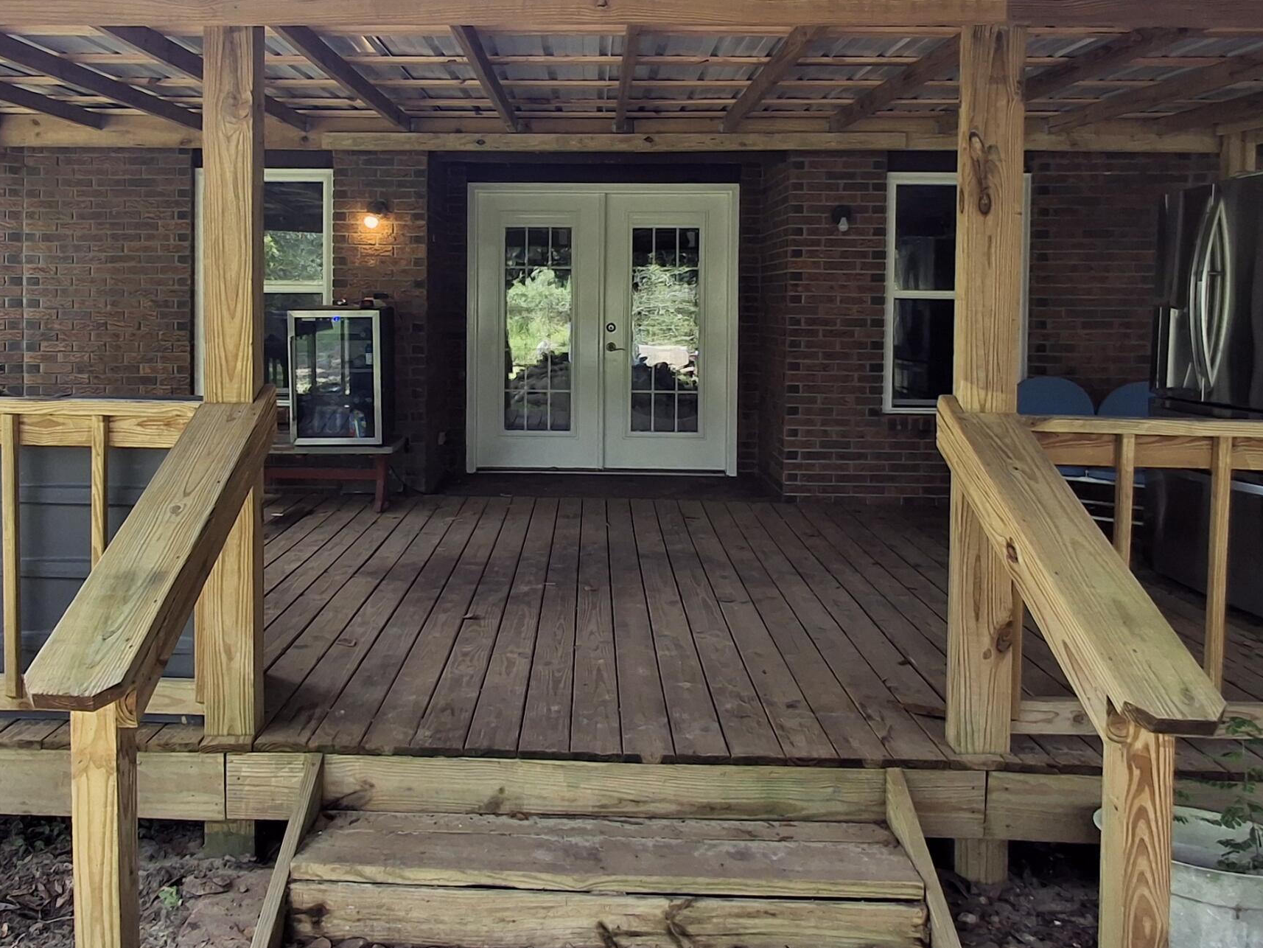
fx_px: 1022
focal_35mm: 28
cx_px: 550
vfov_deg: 49.2
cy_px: 344
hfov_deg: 63.2
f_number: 2.2
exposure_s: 1/206
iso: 40
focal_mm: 1.64
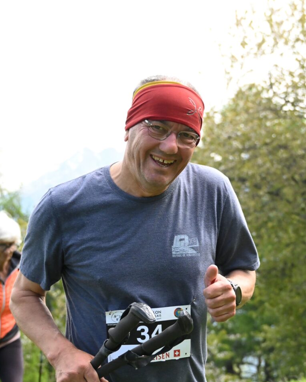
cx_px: 154
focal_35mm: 94
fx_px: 1059
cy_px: 208
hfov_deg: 16.4
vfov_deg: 20.5
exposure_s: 1/4000
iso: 5000
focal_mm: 55
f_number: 5.6
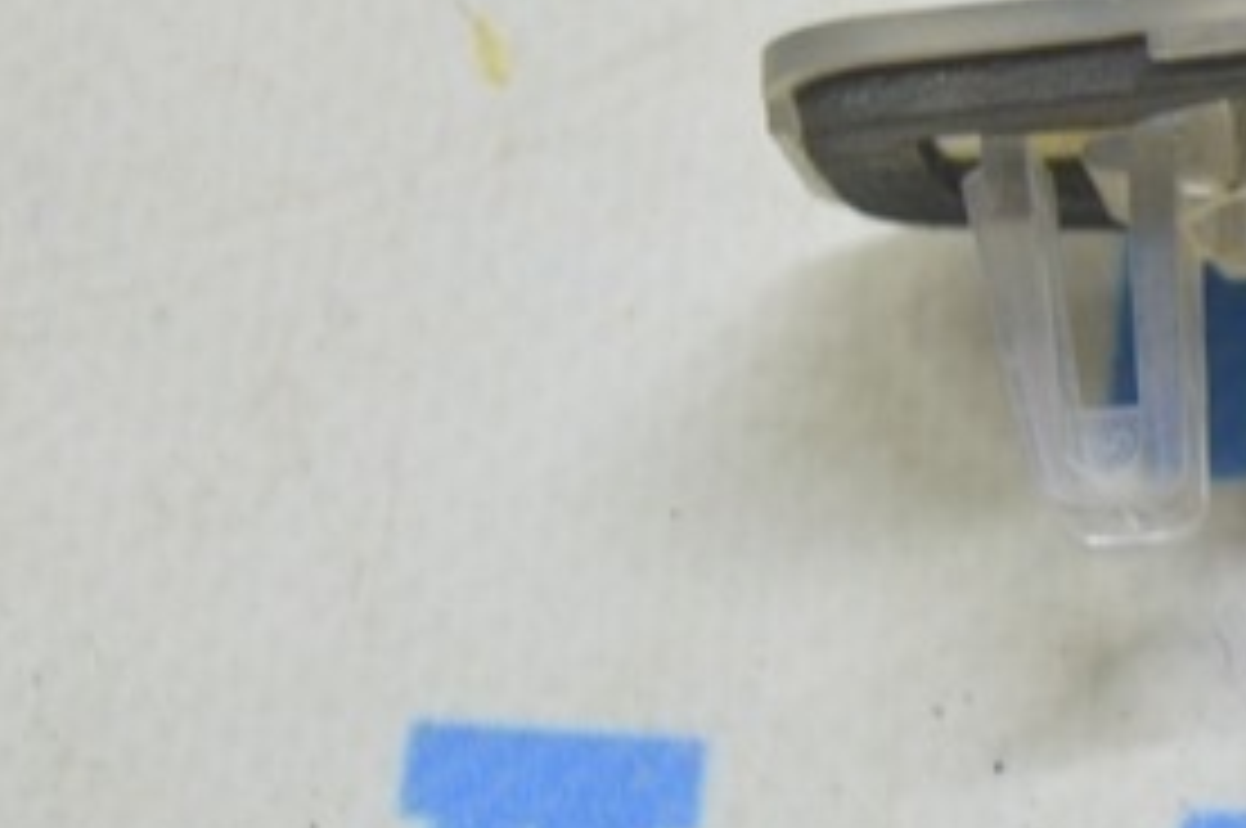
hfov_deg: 7.1
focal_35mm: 288
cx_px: 1858
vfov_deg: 4.8
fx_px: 9956
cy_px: 11
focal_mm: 52
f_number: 5.6
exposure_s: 1/20
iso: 400
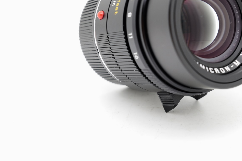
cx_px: 178
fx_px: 504
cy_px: 38
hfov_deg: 26.7
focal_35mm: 75
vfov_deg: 18.1
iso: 800
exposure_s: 1/60
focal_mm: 43
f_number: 8
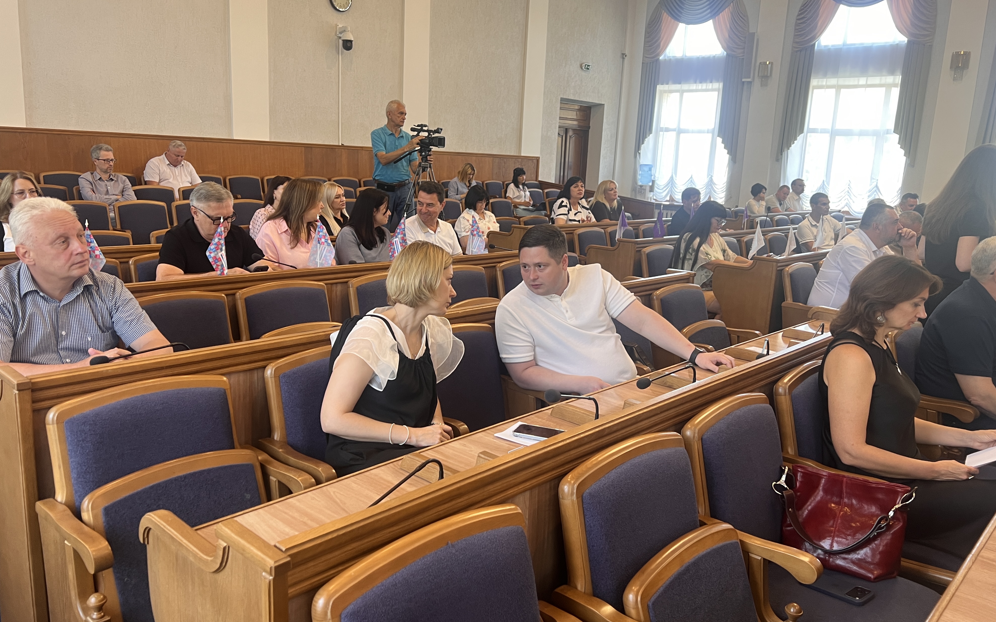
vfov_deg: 44.5
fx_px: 760
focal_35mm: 28
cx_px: 503
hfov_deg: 66.5
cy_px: 306
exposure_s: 1/50
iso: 64
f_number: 1.5
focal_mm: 5.7
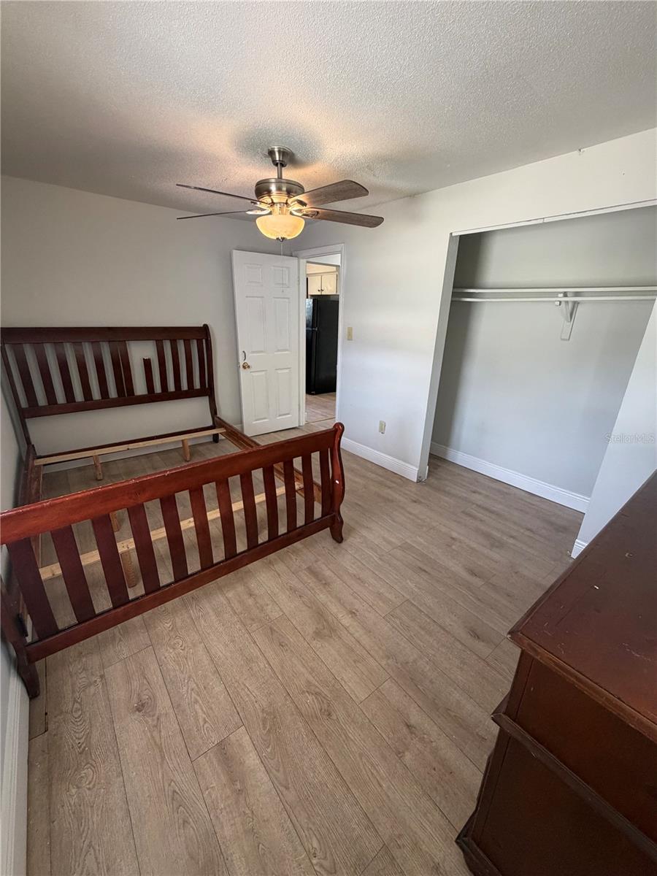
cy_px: 438
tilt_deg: -20.6
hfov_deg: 85.7
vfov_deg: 102.1
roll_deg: -1.2
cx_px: 328
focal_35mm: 14
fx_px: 354
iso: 320
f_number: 2.2
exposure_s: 1/82
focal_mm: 2.22
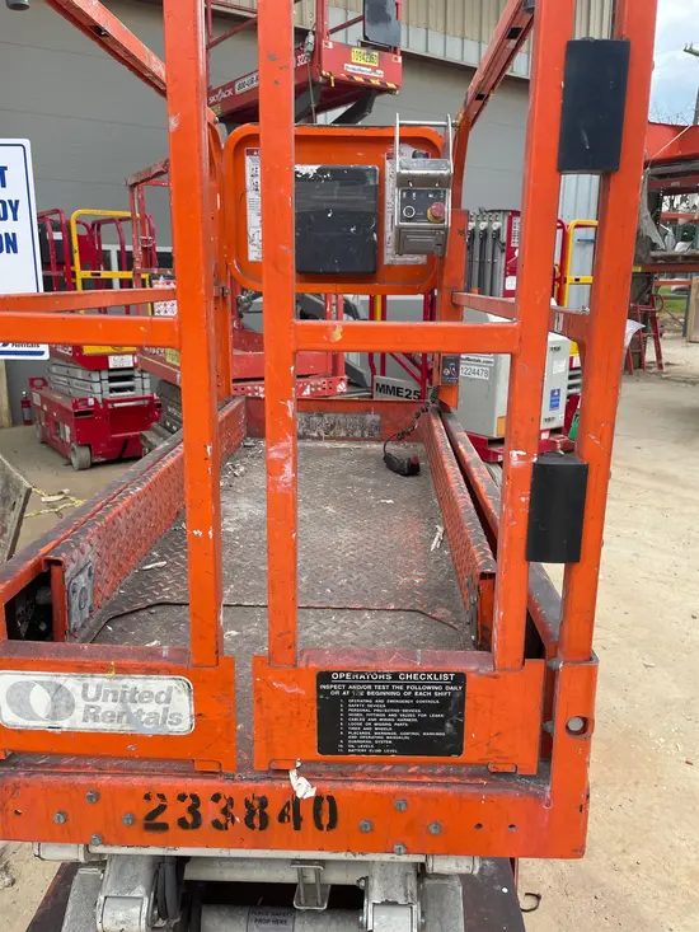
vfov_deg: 67.3
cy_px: 466
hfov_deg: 53.1
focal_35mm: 26
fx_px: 700
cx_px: 350
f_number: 1.6
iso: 32
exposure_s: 1/1103
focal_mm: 4.2
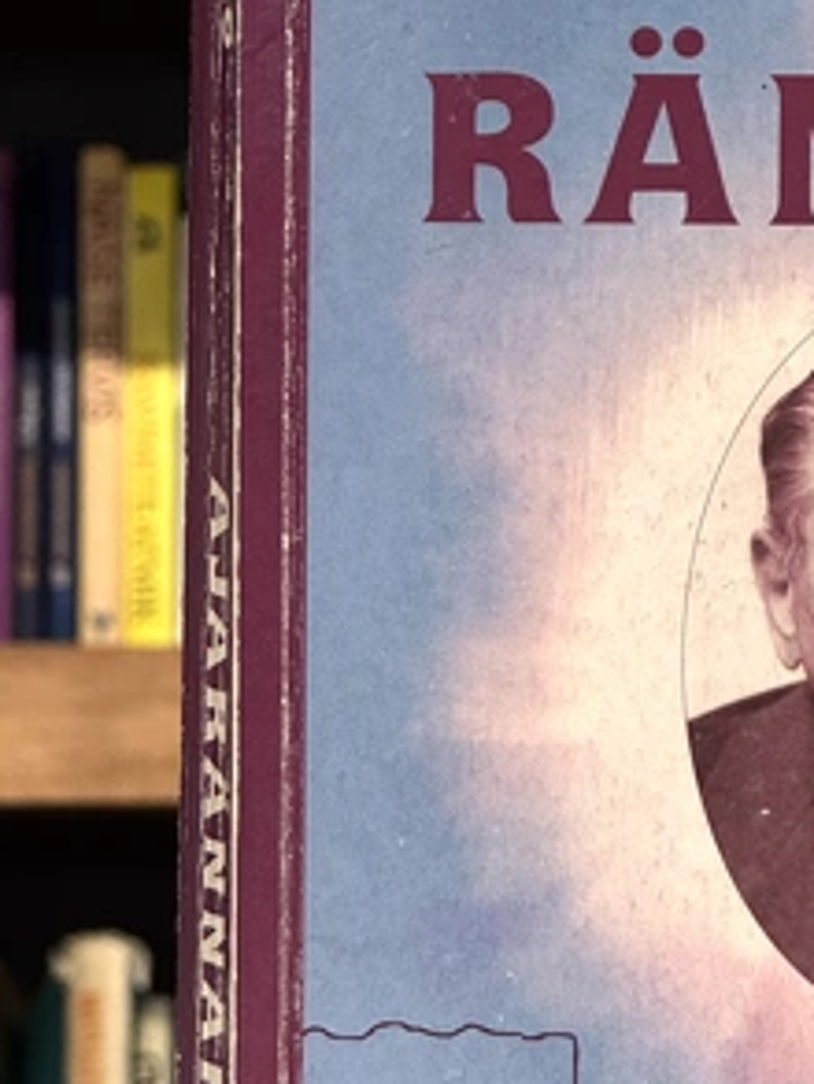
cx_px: 897
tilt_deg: +1.0
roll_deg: -0.9
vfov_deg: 11.0
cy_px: 394
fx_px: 5608
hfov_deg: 8.2
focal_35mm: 179
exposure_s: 1/99
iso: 160
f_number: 2.8
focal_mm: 9
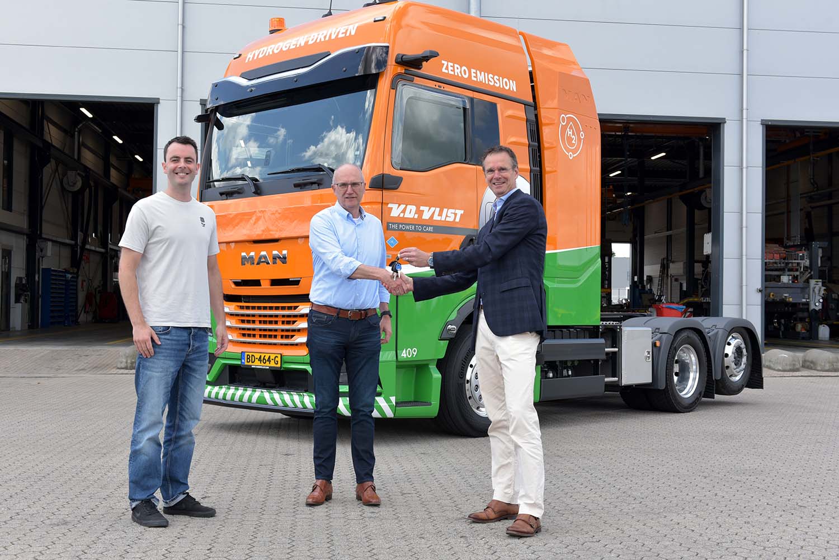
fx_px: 1026
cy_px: 280
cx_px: 420
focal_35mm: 44
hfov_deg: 44.5
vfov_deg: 30.5
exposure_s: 1/250
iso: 320
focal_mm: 44
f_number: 8
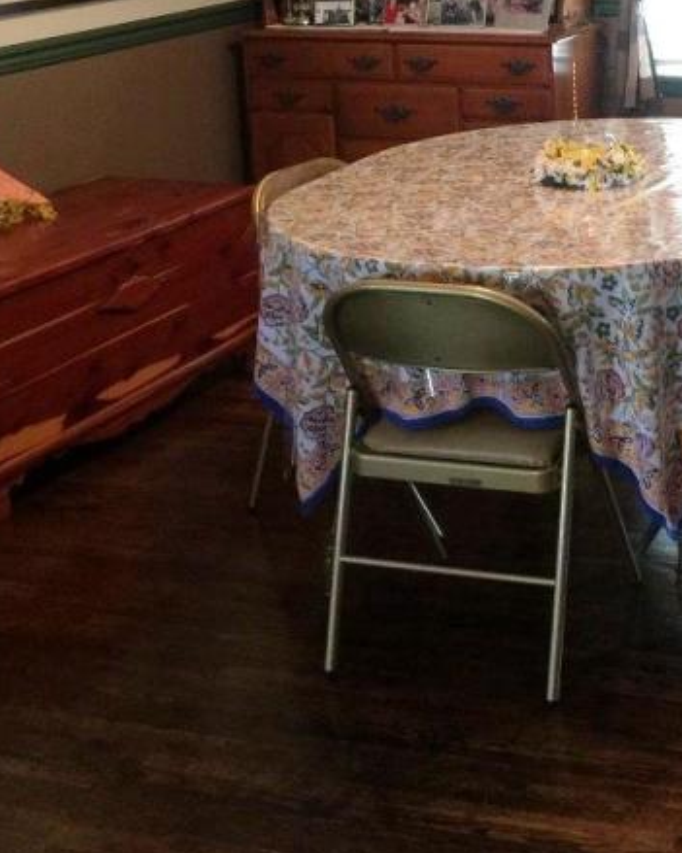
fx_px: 1666
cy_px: 119
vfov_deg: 27.9
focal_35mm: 66
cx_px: 666
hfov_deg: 22.3
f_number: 2.2
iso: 80
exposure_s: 1/15
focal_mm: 4.15
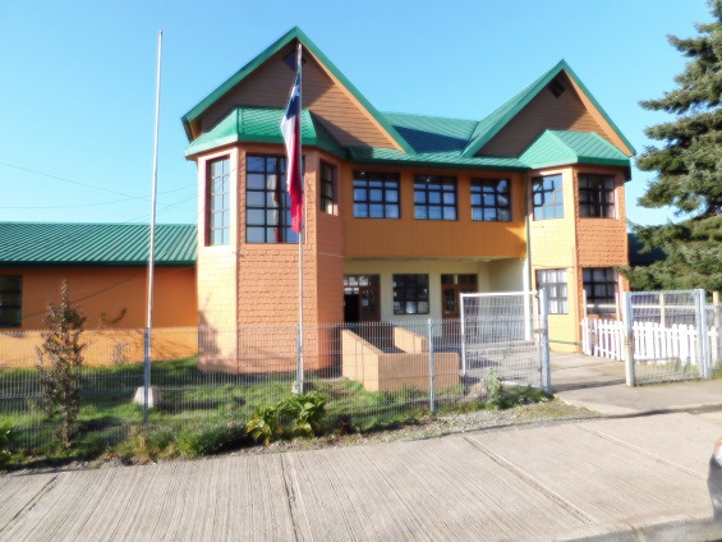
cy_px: 271
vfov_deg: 58.9
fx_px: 480
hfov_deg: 73.9
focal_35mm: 23
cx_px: 361
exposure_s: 1/800
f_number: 3
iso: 125
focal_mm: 4
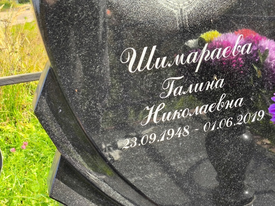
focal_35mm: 50
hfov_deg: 38.2
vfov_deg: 29.1
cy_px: 103
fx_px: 397
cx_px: 138
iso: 50
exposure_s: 1/266
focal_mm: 4.71
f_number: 1.7
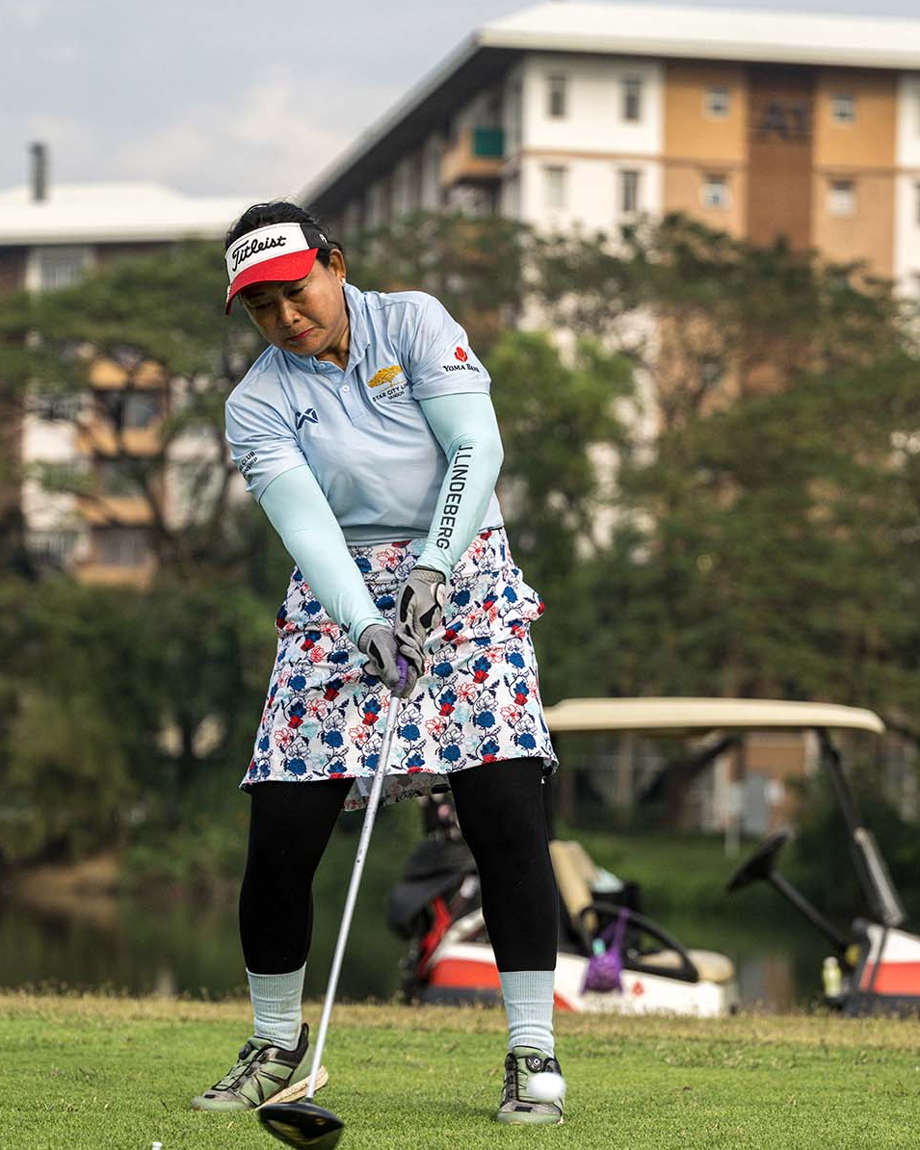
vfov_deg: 22.2
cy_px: 572
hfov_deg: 17.9
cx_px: 460
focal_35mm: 86
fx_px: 2927
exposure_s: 1/4000
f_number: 2.8
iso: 500
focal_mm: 76
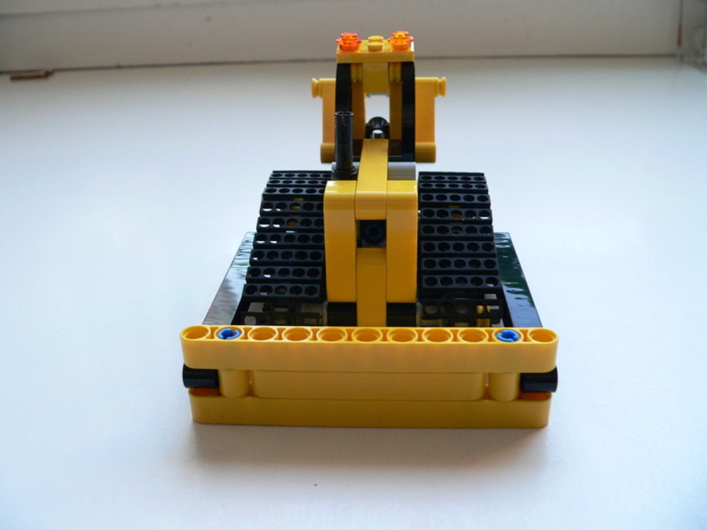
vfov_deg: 39.7
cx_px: 354
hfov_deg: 51.4
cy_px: 265
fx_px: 735
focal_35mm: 36
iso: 200
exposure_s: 1/15
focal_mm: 6
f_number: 2.8
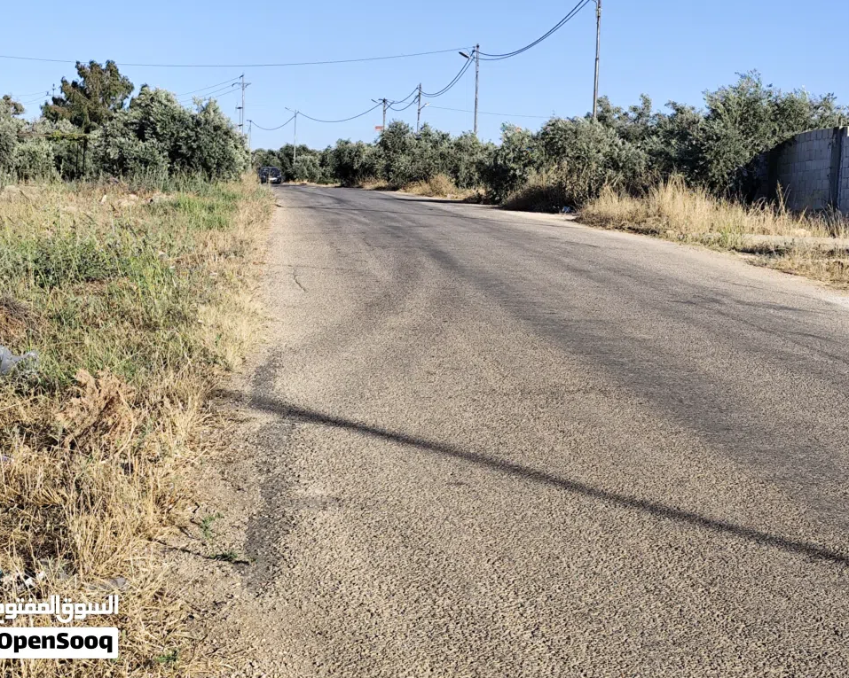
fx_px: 1758
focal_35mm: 70
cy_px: 339
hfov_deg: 27.1
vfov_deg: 21.8
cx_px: 422
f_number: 1.65
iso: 50
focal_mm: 6.14
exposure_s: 1/649
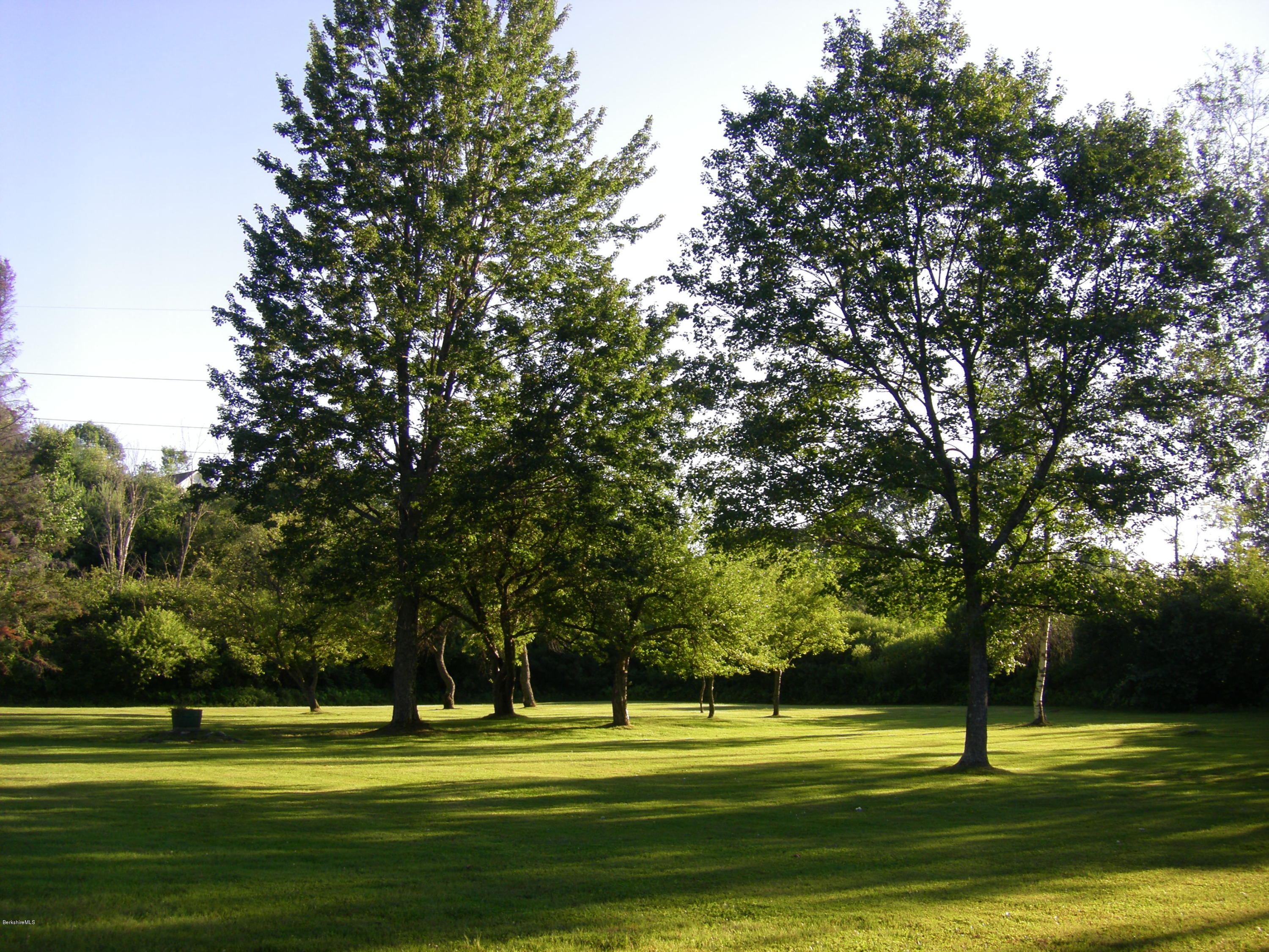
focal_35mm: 38
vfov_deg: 37.7
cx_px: 634
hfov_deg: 49.0
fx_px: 1393
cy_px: 476
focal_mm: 6.3
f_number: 3.5
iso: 64
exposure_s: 1/160
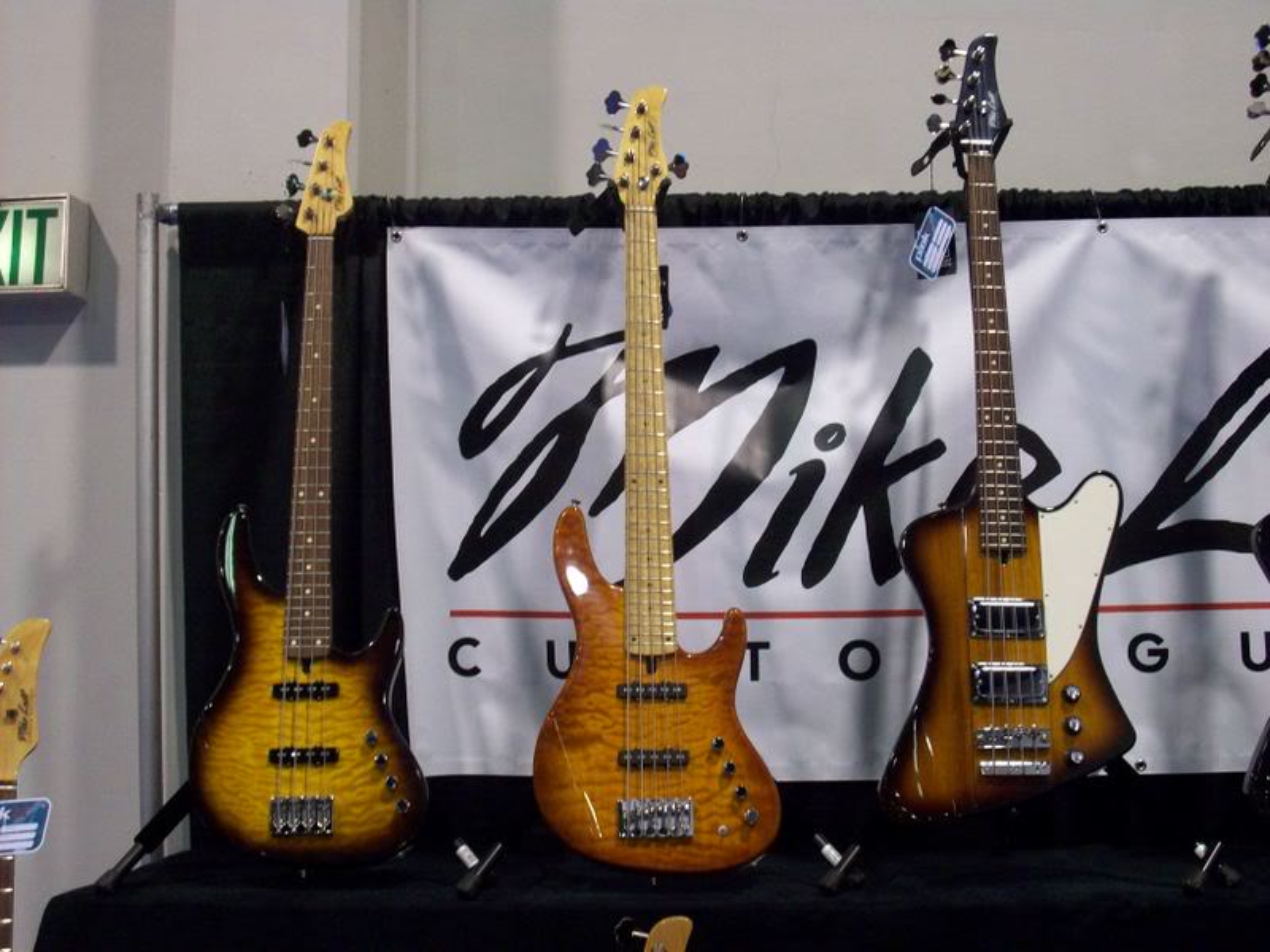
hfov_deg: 41.2
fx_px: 1688
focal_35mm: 46
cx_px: 635
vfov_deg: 31.5
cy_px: 476
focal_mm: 7.6
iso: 160
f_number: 3.1
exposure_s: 1/50.5
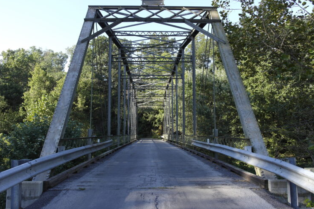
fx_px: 270
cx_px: 157
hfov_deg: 60.3
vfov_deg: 42.3
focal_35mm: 31
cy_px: 103
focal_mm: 20
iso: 100
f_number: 4.5
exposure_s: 1/125
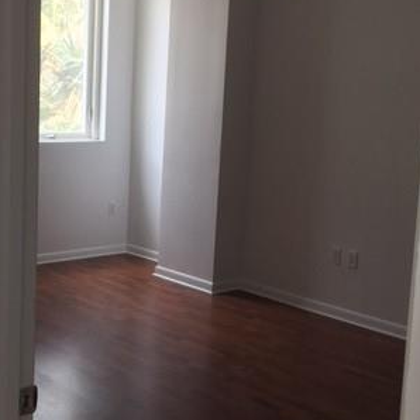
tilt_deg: -8.4
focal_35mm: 55
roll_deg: -3.8
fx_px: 755
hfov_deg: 30.9
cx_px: 144
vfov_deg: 31.1
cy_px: 207
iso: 25
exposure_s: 1/40
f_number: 2.2
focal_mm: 4.15
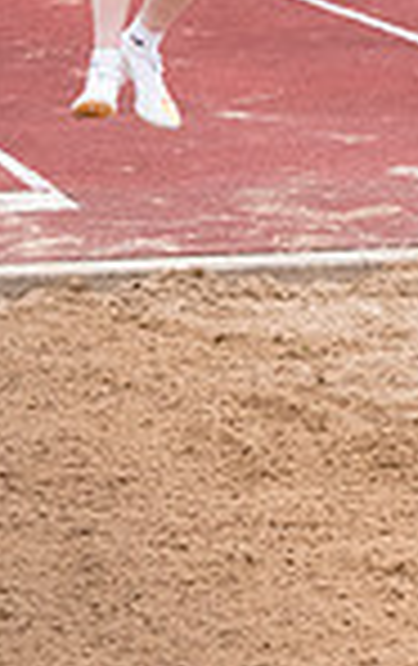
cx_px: 47
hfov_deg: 3.6
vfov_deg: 5.6
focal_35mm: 371
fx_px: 6736
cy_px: -189
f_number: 4.5
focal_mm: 80
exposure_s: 1/2000
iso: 2000
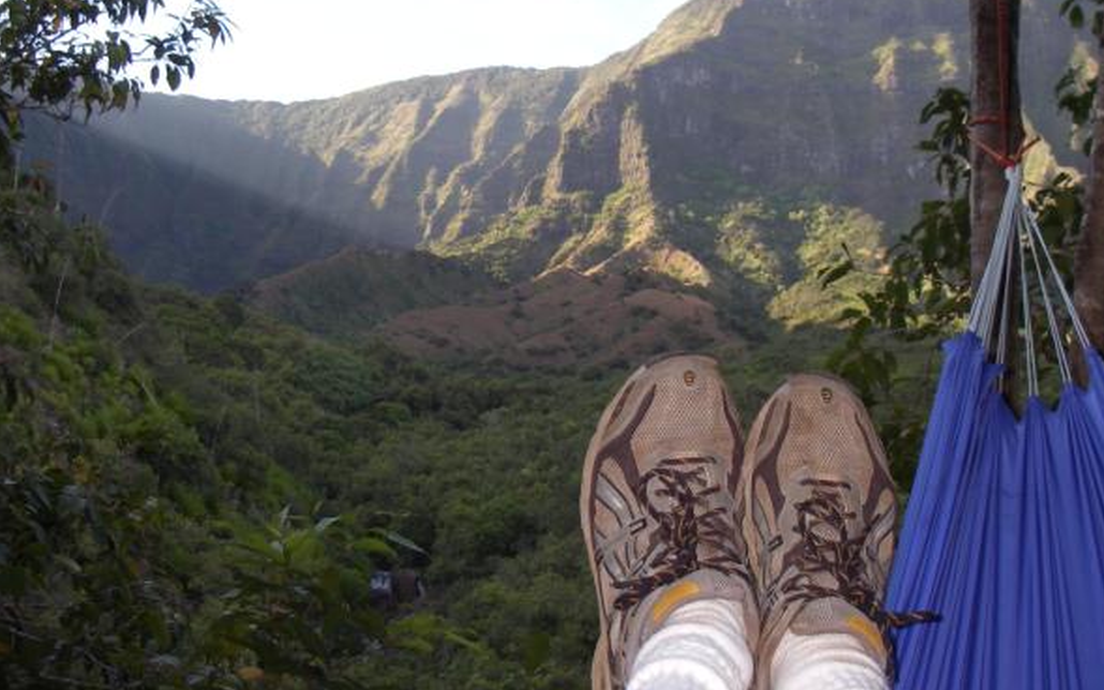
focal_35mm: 41
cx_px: 557
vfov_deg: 31.2
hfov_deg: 48.2
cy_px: 276
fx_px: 1233
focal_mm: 6.3
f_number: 3.3
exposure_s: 1/160
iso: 80
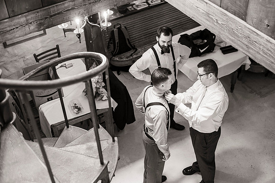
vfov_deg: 27.0
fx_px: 382
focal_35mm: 50
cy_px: 92
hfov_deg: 39.6
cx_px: 138
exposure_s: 1/50
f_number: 2.8
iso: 1000
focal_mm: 50
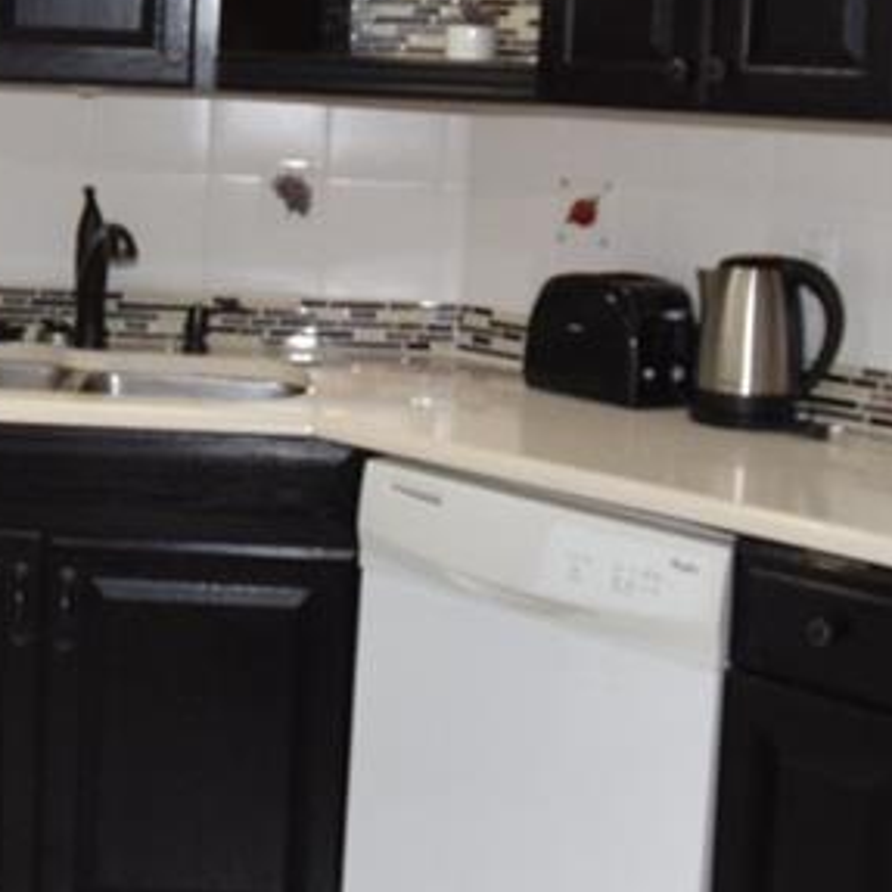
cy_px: 314
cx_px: 202
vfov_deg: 24.2
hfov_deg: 24.0
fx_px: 2070
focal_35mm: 71
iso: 800
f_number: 5.6
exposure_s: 1/125
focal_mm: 10
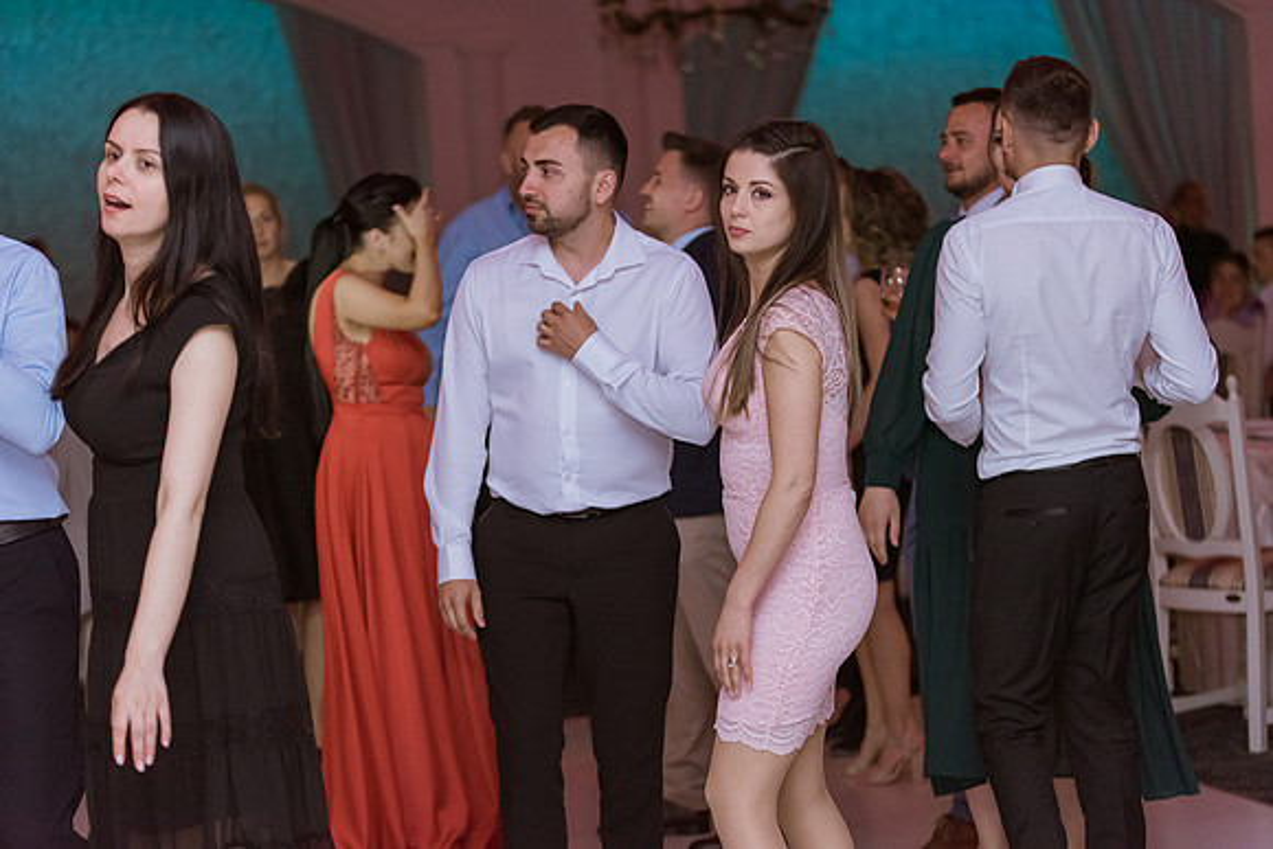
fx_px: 3183
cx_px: 636
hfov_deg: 22.6
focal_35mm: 90
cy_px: 424
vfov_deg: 15.2
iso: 2500
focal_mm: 90
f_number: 3.2
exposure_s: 1/250
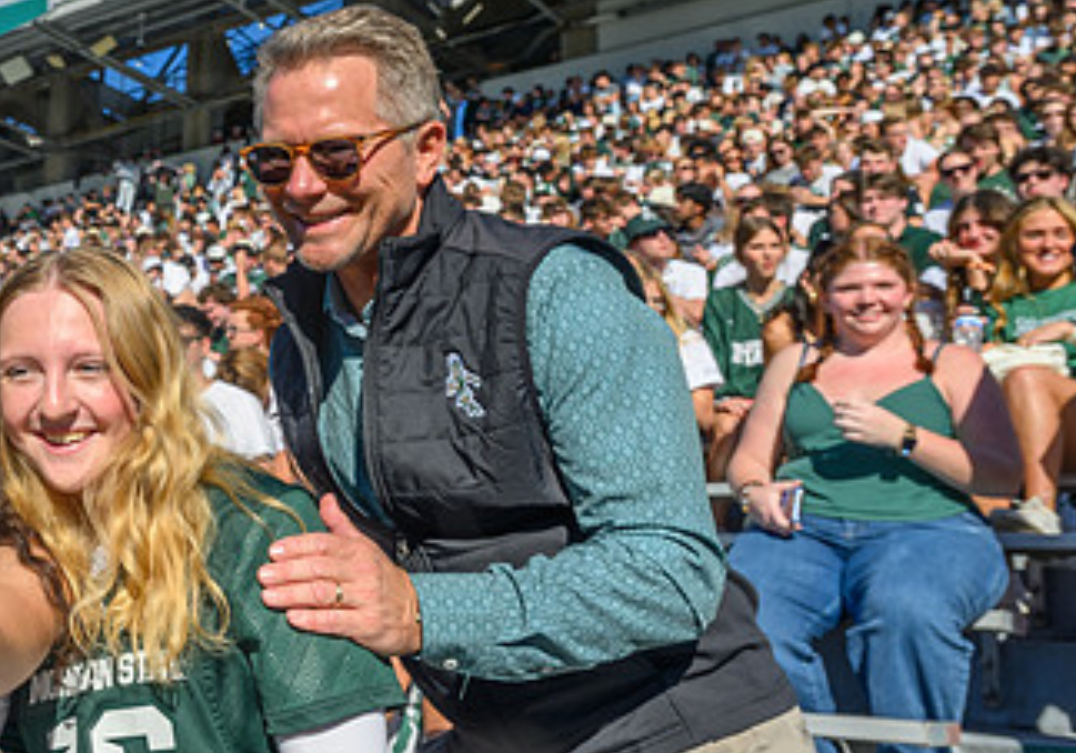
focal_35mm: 46
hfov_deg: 38.4
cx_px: 56
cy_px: 322
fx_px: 1396
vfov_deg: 30.1
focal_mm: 24
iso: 100
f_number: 7.1
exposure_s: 1/400
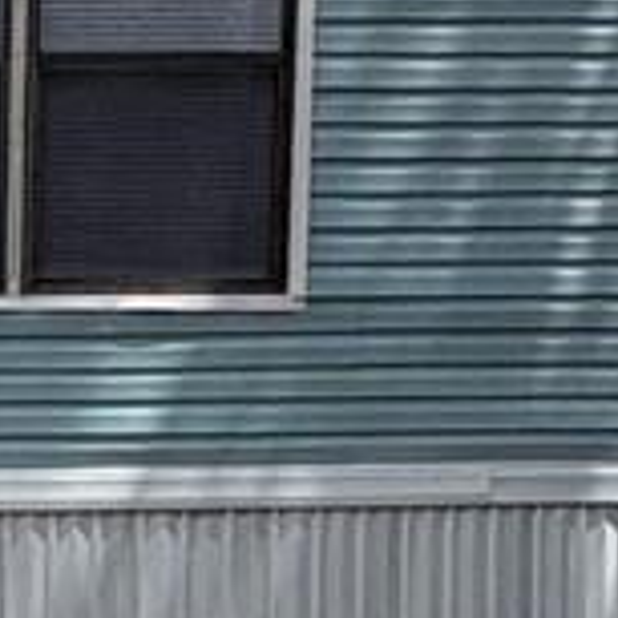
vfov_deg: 13.3
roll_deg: -0.2
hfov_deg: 12.1
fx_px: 2606
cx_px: -594
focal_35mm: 129
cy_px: 630
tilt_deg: -7.6
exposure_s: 1/1110
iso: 40
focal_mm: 2.22
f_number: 2.2
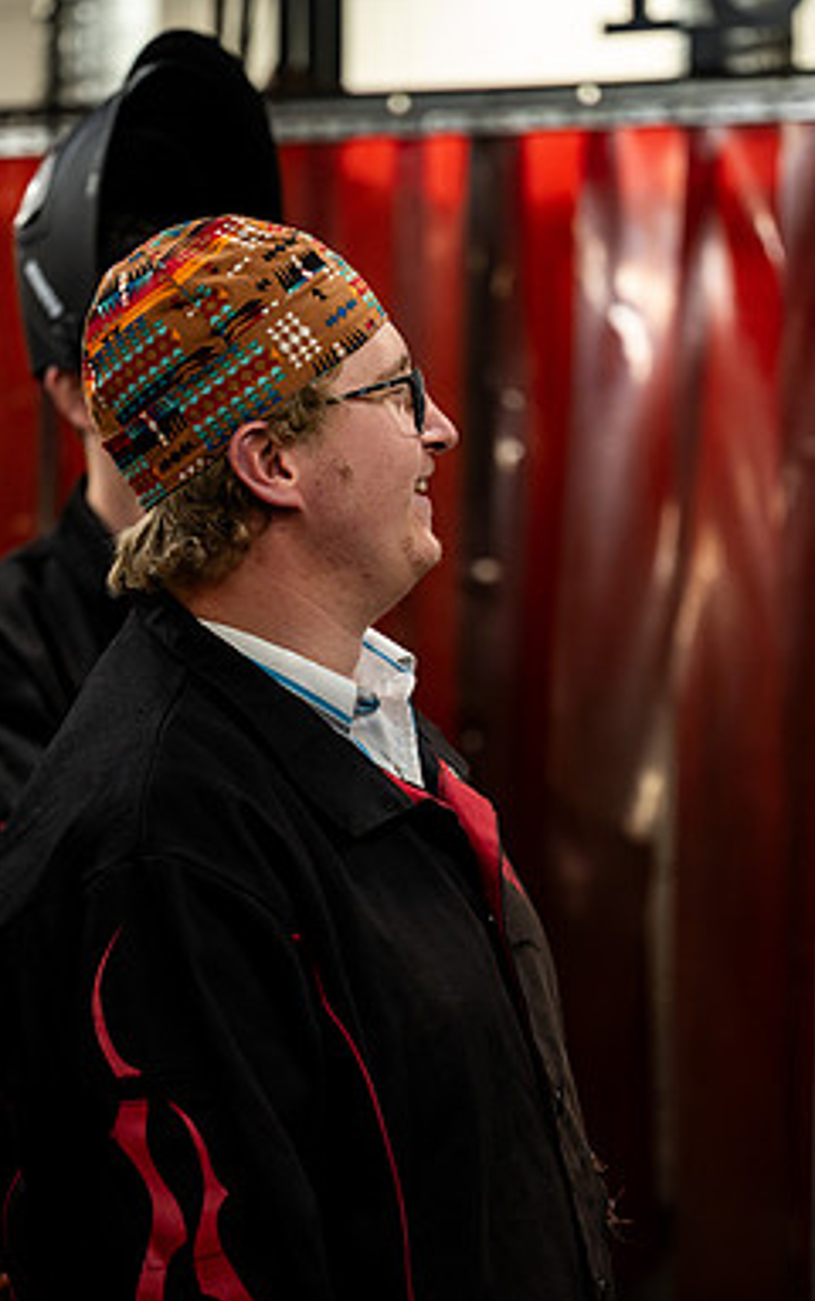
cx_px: 360
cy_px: 654
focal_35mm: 108
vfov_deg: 19.3
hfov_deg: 12.1
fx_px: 3831
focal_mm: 70
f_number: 2.8
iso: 1600
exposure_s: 1/500
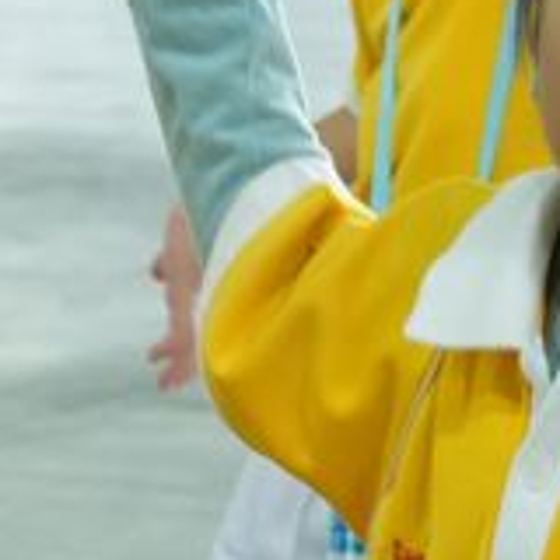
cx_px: -618
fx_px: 8675
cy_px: 536
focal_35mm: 474
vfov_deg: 3.7
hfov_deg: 3.7
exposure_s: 1/160
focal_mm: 53
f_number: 5
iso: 1600
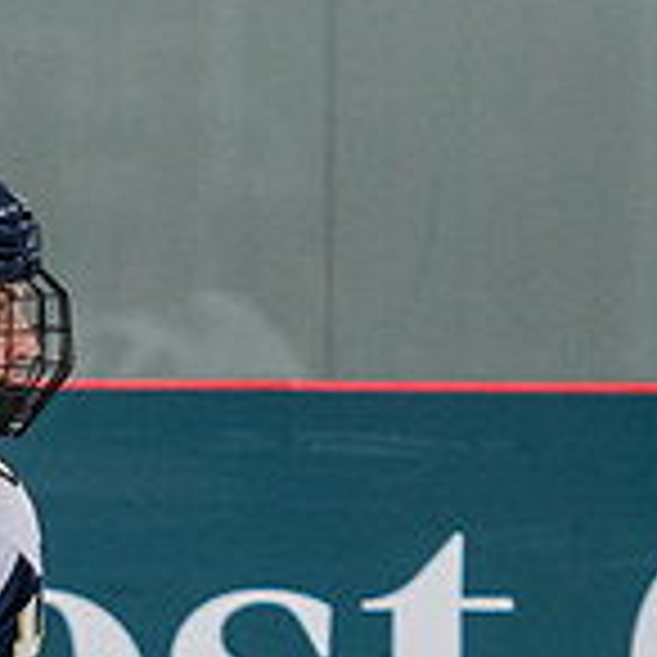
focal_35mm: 905
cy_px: 703
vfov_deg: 1.9
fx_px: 19433
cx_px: -153
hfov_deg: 1.9
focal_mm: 155
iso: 2000
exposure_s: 1/640
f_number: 3.2
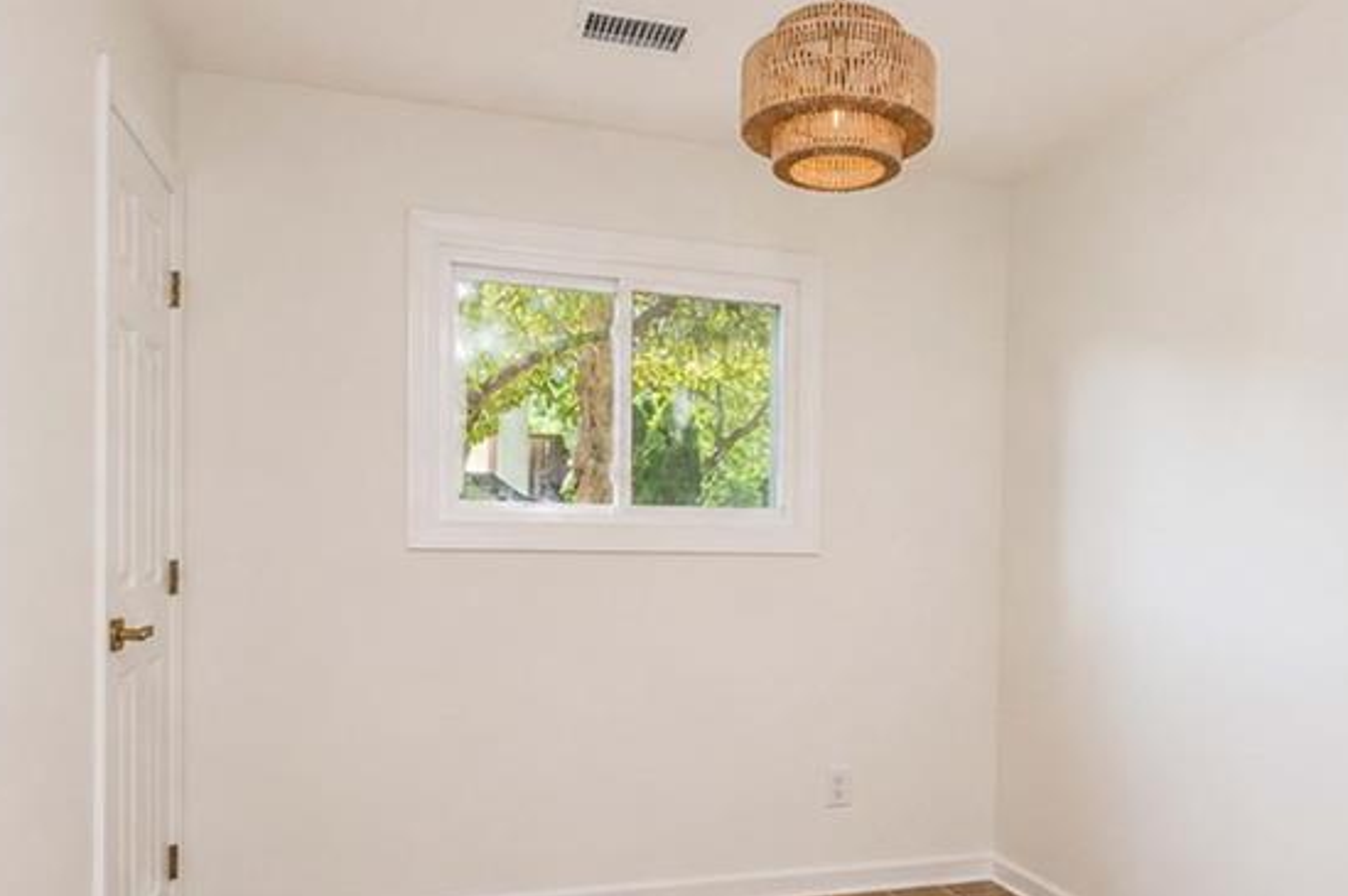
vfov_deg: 45.9
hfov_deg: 65.0
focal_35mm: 28
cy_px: 560
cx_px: 793
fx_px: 1047
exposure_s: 1/80
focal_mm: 10
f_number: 10
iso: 1000
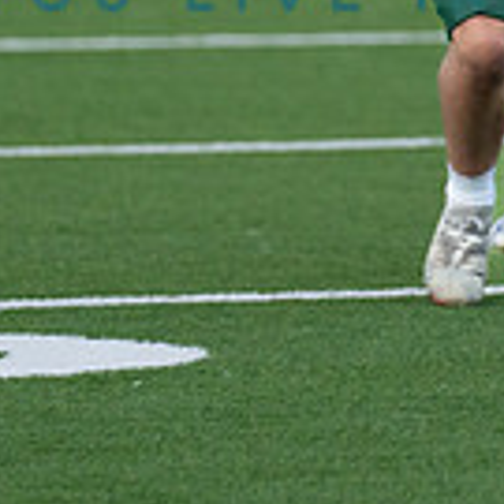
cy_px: -156
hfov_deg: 1.9
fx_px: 15188
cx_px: 993
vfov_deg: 1.9
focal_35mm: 922
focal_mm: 168
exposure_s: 1/2000
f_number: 2.8
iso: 800
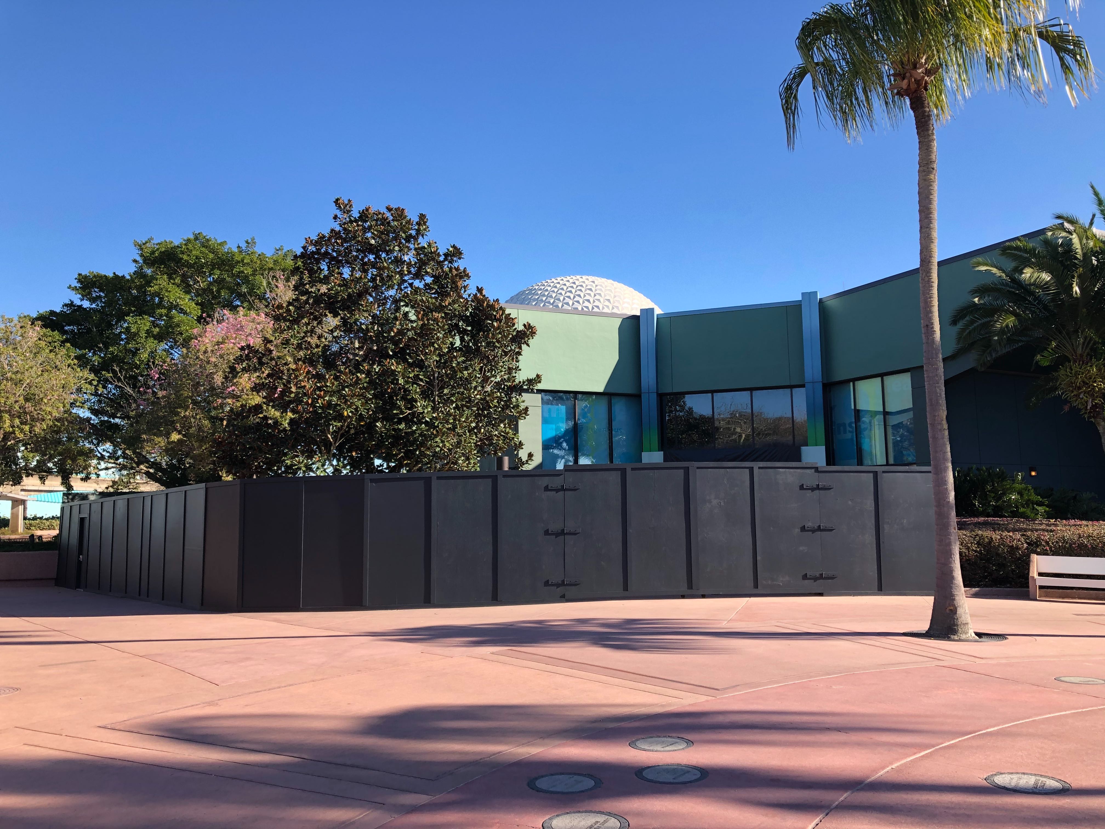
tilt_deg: +8.0
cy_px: 414
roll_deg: -1.2
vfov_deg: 49.7
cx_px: 552
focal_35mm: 28
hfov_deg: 63.4
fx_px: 894
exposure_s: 1/676
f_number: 1.8
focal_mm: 3.99
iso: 20
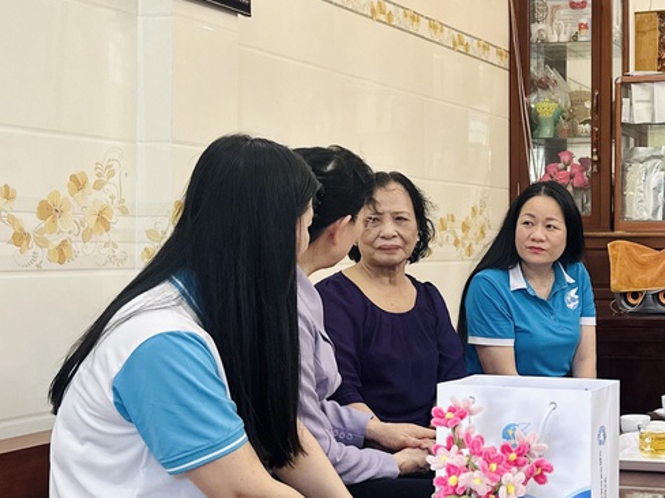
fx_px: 1133
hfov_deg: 30.7
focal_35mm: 59
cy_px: 207
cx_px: 638
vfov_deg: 24.8
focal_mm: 6.86
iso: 160
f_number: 1.78
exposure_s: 1/50
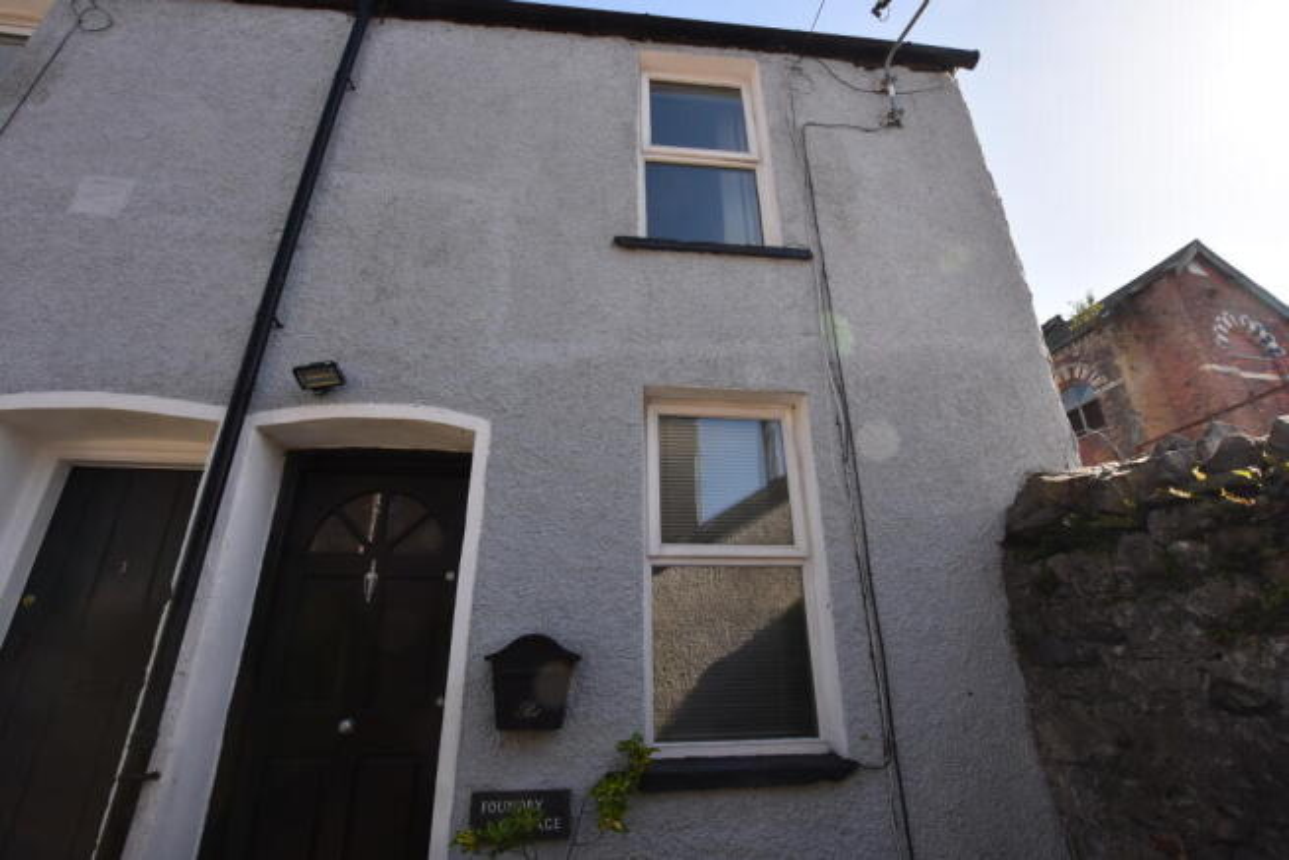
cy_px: 430
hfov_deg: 100.4
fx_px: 537
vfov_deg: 77.4
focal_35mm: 15
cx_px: 644
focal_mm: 10
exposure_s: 1/500
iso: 500
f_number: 8
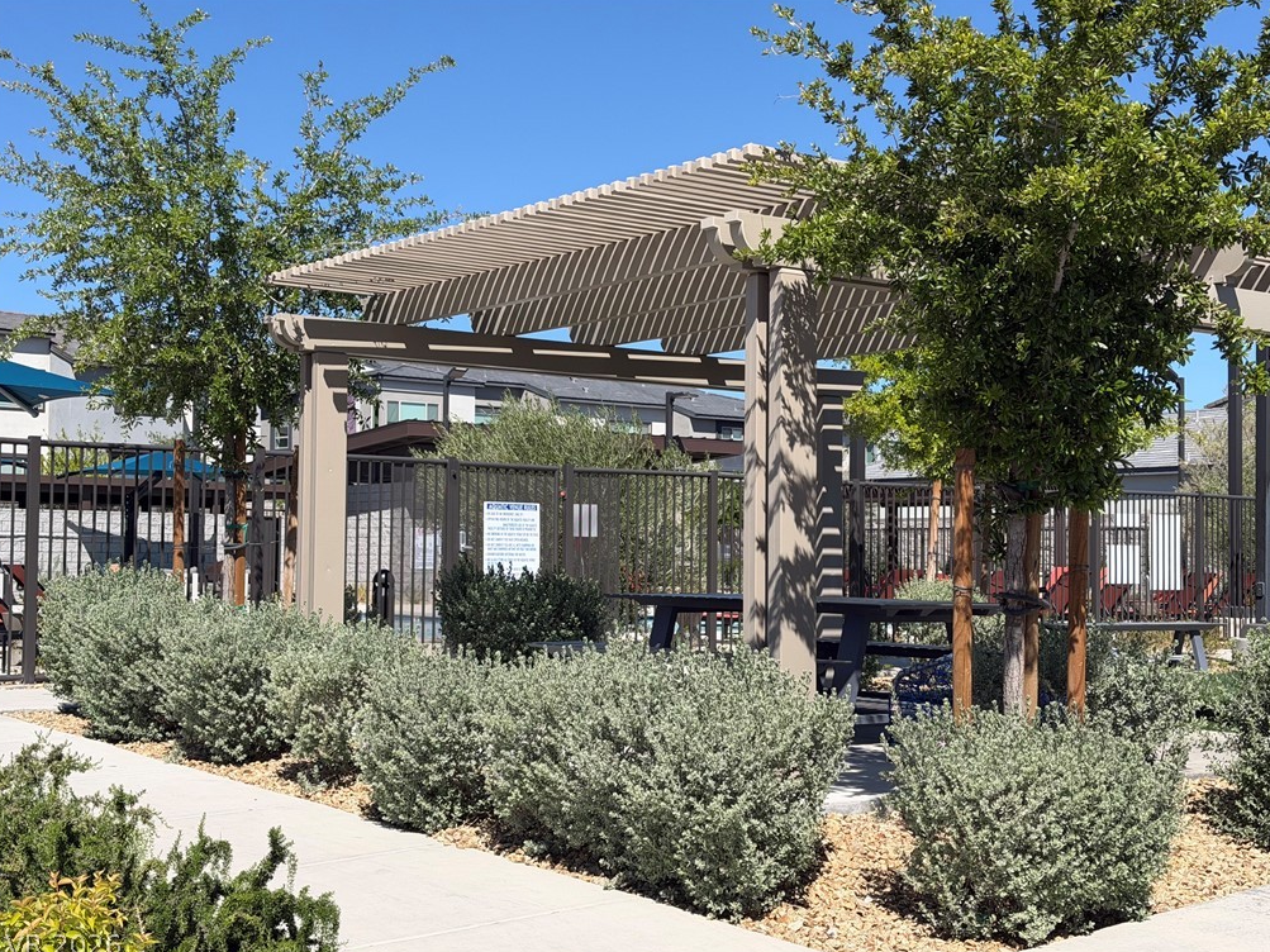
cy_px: 480
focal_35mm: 49
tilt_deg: +2.1
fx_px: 1798
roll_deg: -0.1
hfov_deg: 38.9
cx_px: 632
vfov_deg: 29.7
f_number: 1.78
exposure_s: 1/4878
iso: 80
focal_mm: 6.76
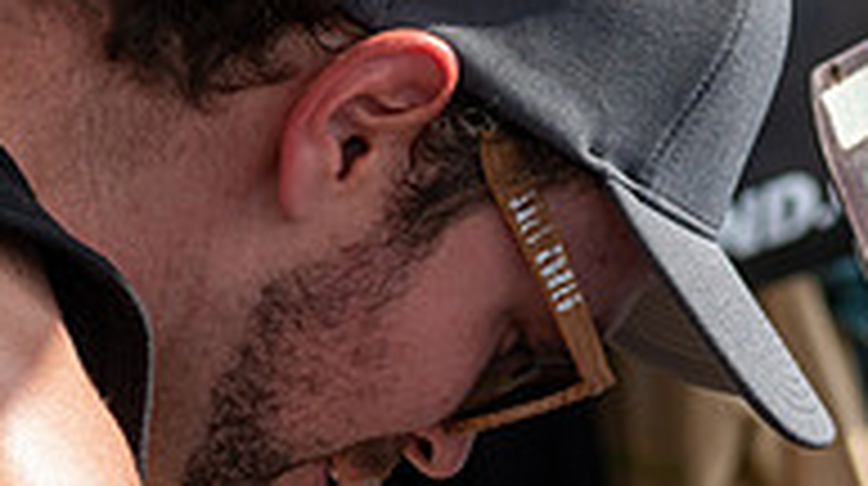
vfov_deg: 3.6
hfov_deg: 6.5
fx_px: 7609
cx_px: 688
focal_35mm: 331
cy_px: 713
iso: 200
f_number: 5.6
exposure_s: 1/500
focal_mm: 70
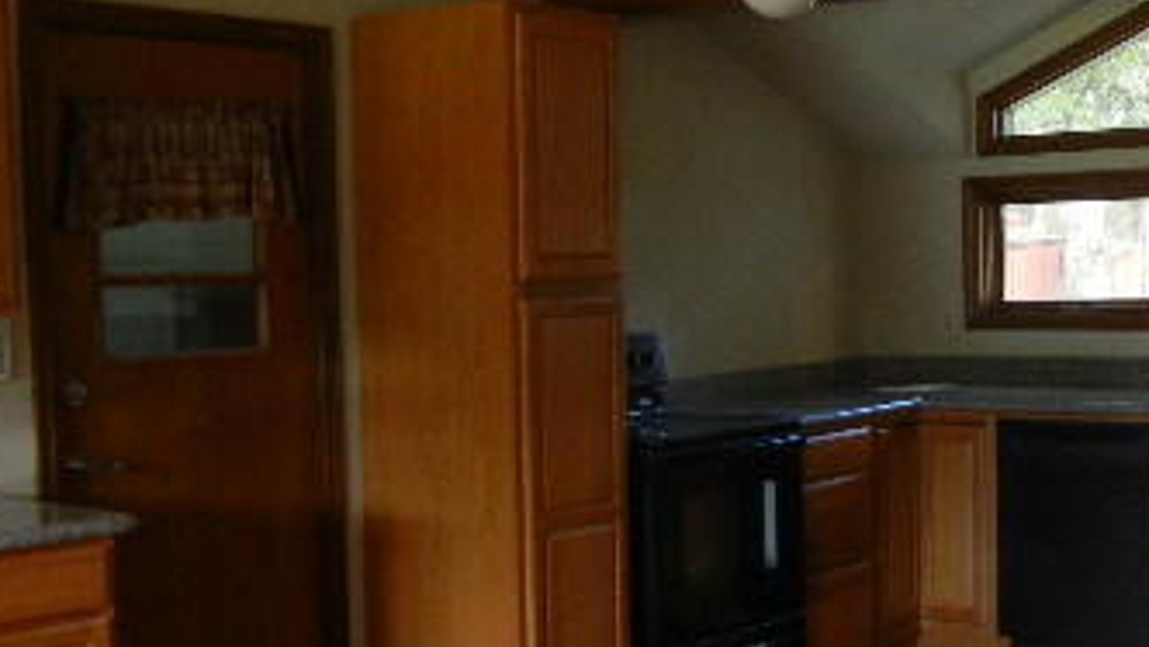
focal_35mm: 63
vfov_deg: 19.1
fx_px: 1920
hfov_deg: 32.9
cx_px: 806
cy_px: 374
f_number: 3.5
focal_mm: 5.4
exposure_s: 1/32.7
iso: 400
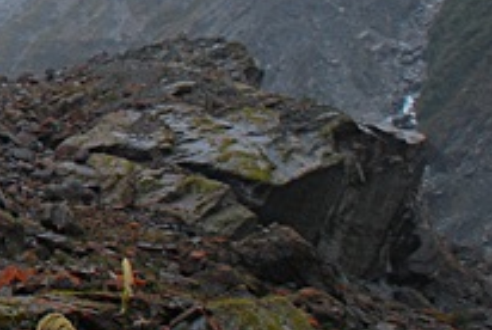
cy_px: -45
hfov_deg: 13.1
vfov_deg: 9.7
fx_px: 1916
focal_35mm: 140
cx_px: -418
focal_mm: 24
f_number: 5.6
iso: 400
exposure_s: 1/2000
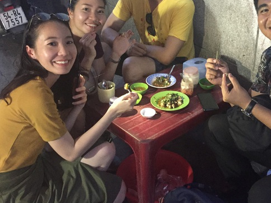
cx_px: 165
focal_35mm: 45
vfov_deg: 32.1
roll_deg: -0.1
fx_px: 352
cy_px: 87
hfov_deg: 41.9
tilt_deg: -30.0
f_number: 2.2
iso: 500
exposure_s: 1/17
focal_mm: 4.15
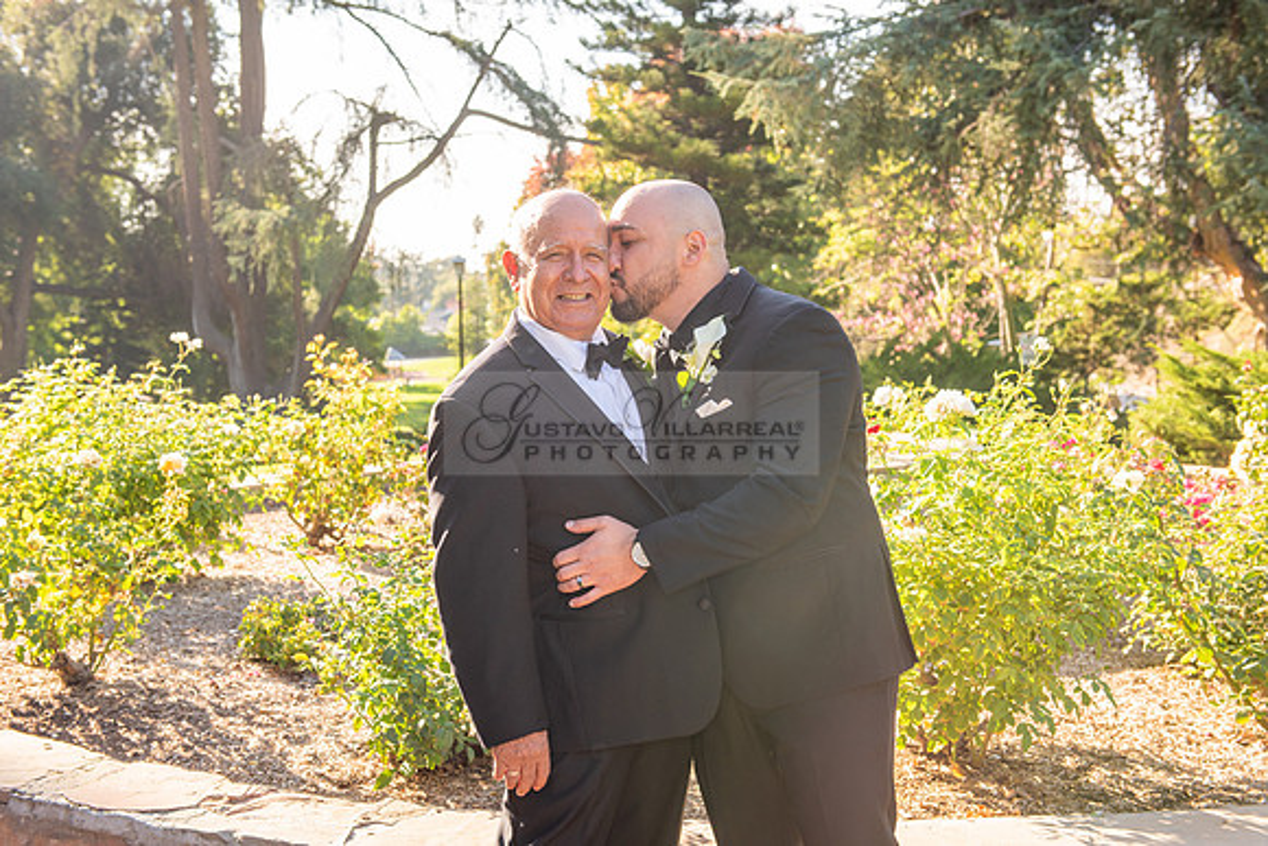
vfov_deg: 28.1
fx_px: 1691
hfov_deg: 41.1
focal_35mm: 48
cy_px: 423
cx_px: 634
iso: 200
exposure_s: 1/250
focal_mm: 48
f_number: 5.6
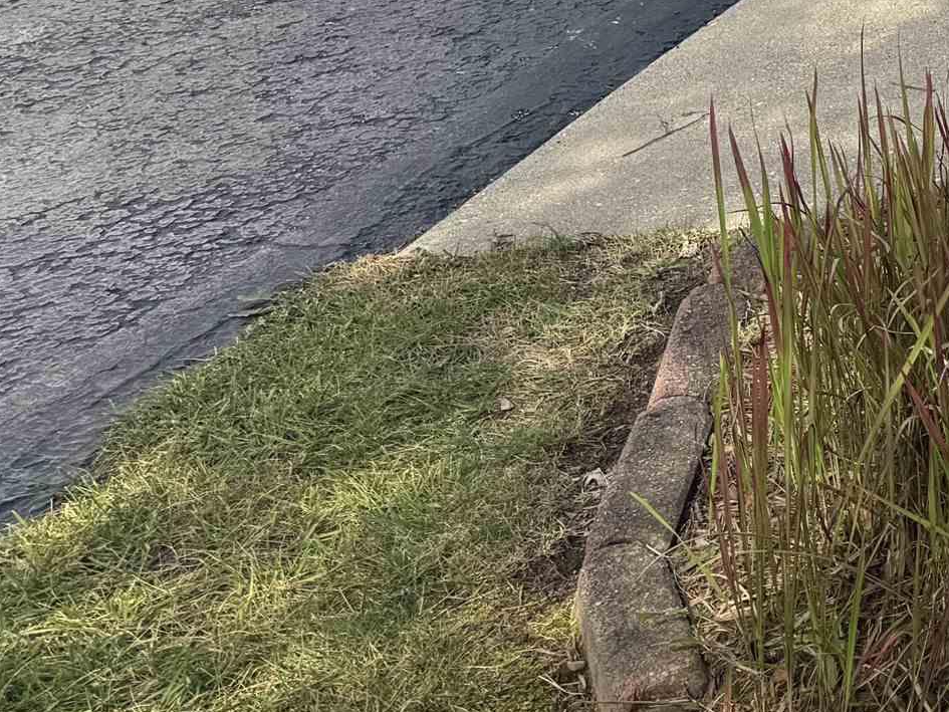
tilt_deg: -9.4
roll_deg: -0.2
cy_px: -360
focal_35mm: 78
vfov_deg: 17.1
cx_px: 1539
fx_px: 2139
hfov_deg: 20.3
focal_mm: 6.76
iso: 80
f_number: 1.78
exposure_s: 1/1585
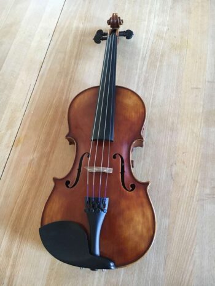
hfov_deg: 48.2
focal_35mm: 29
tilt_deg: -66.6
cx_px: 108
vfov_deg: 61.7
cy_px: 143
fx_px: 240
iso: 200
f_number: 2.2
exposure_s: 1/25
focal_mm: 4.15
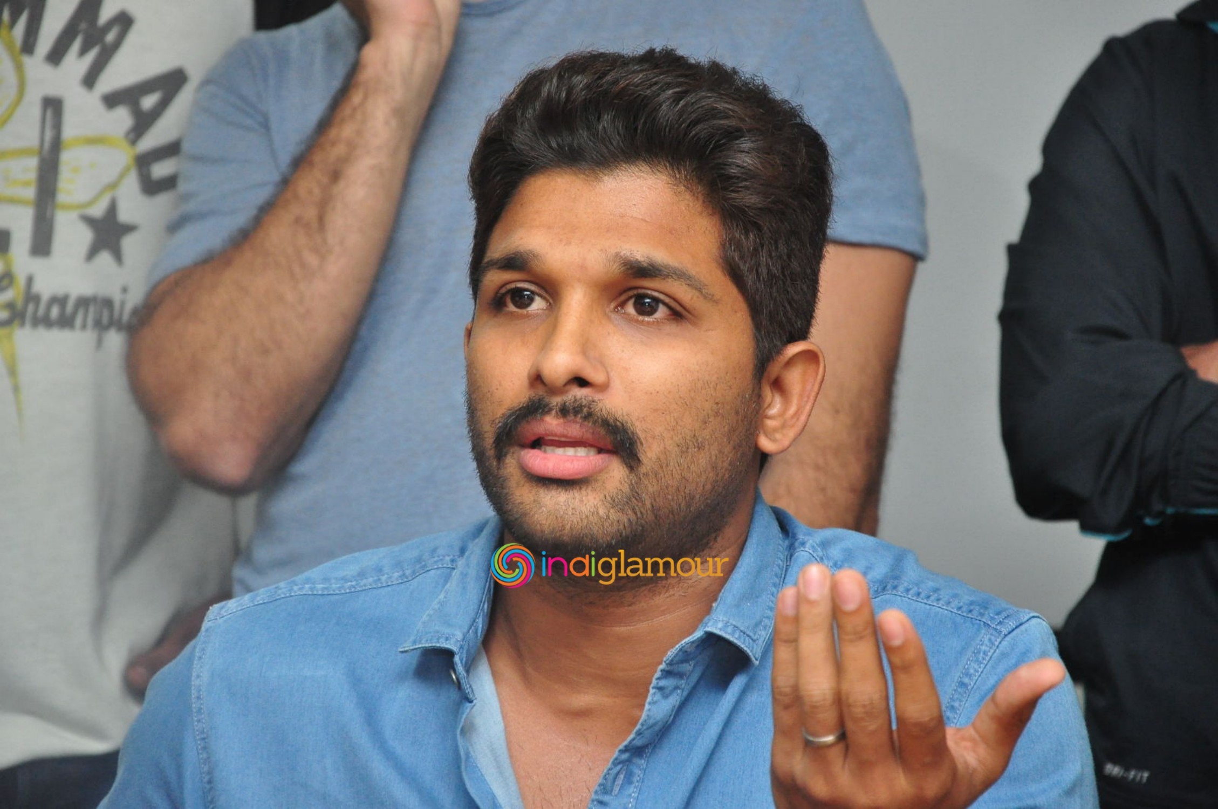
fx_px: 5323
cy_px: 404
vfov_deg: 8.7
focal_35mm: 158
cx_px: 609
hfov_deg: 13.1
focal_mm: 105
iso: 1600
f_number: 6.3
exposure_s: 1/125
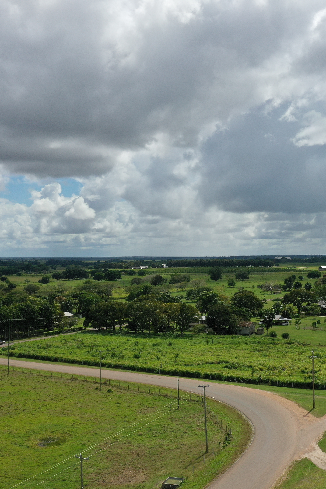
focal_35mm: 43
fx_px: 584
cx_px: 246
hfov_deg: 30.6
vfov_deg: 45.4
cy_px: 248
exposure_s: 1/800
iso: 100
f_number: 6.3
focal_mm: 10.26
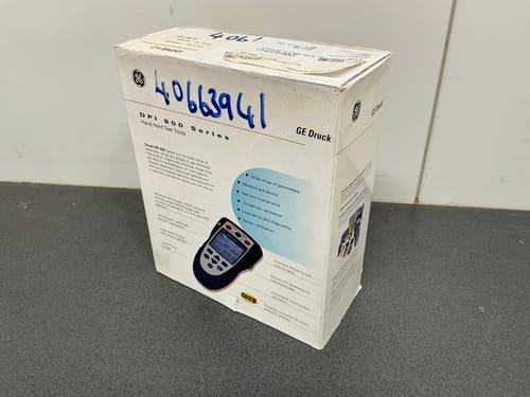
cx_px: 265
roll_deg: +1.5
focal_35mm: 28
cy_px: 198
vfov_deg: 49.7
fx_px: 429
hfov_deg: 63.4
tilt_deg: -31.7
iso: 40
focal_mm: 3
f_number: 1.8
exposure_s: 1/50
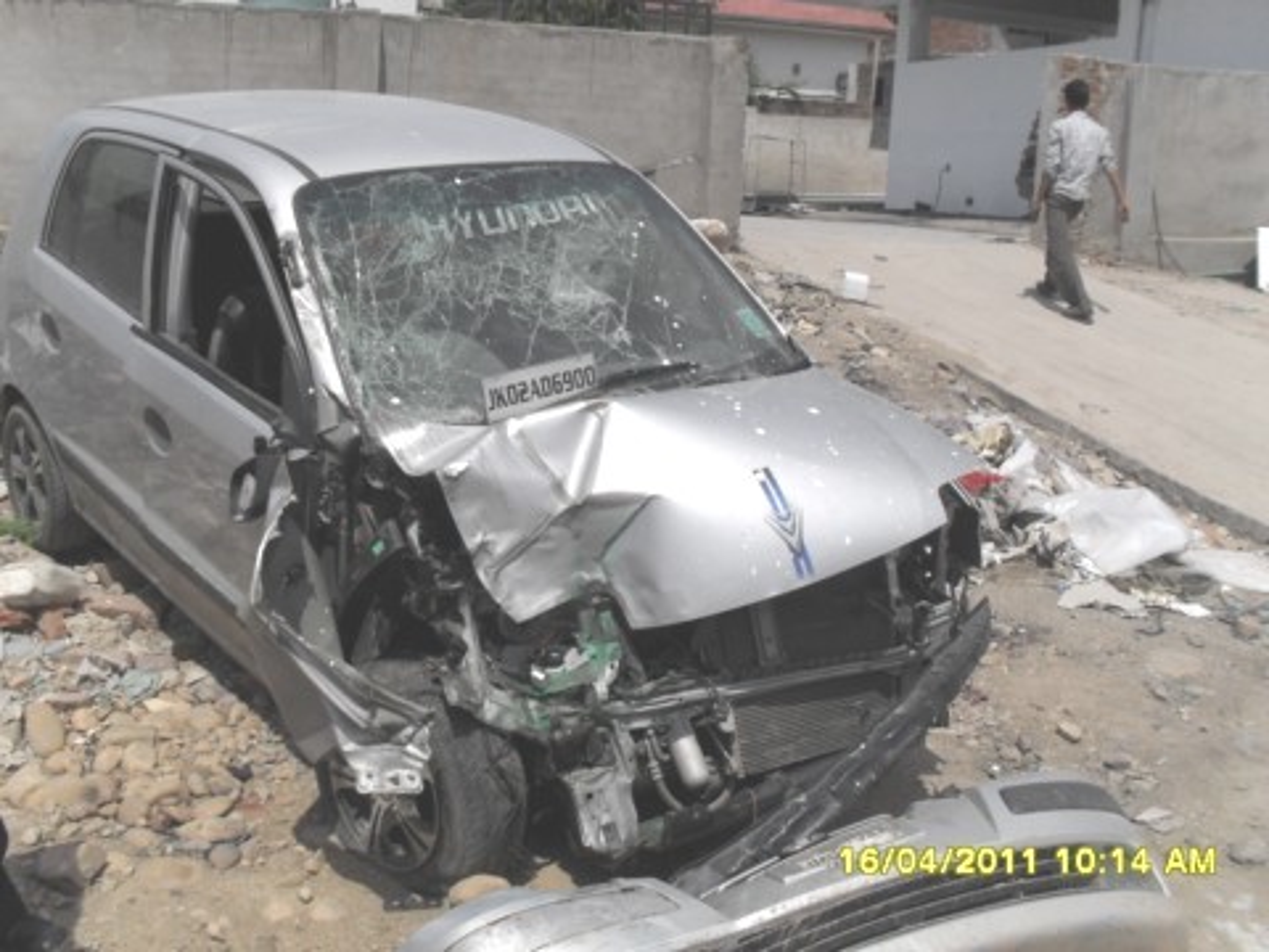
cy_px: 476
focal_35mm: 35
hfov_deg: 52.6
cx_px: 634
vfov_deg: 40.7
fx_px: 1283
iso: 100
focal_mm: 6.3
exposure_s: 1/500
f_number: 8.4
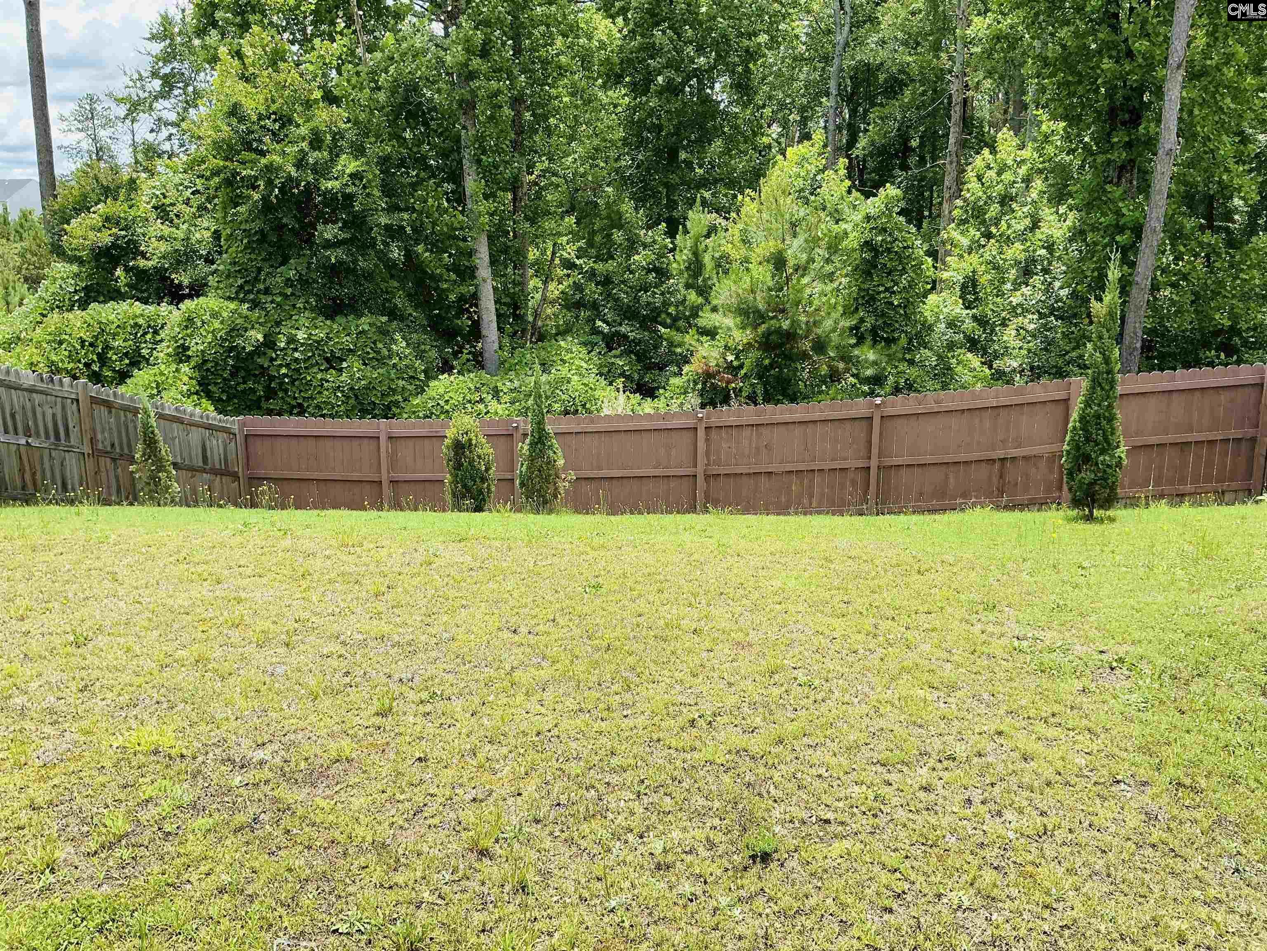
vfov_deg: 48.2
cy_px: 476
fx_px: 1061
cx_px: 634
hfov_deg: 61.7
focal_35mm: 29
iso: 25
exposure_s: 1/816
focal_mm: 3
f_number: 1.8
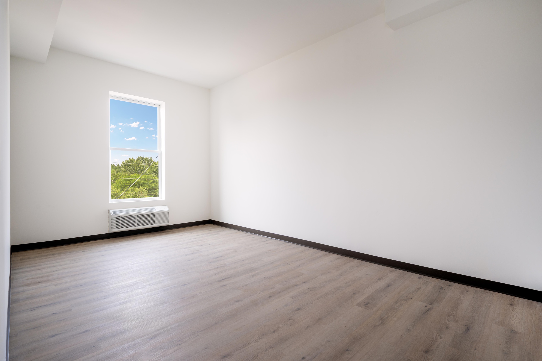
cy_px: 180
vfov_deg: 68.8
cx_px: 271
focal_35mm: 18
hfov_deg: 91.7
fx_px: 263
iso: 100
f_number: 8
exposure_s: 1/6
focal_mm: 17.5
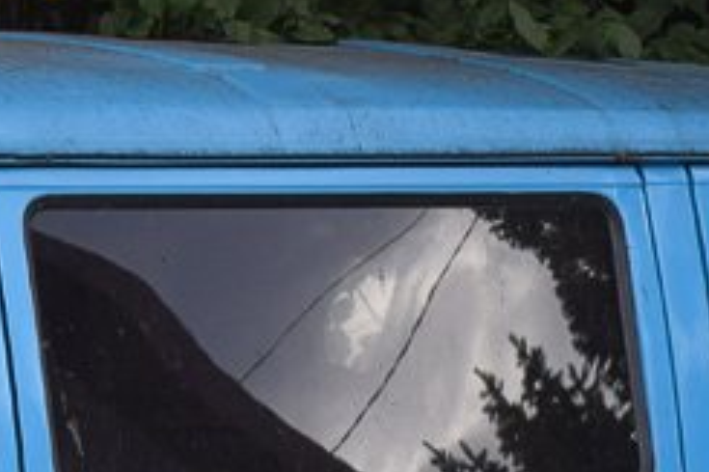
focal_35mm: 294
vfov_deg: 4.7
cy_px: 521
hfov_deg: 7.0
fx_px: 5786
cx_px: -69
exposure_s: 1/250
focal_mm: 40
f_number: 5.6
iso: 200
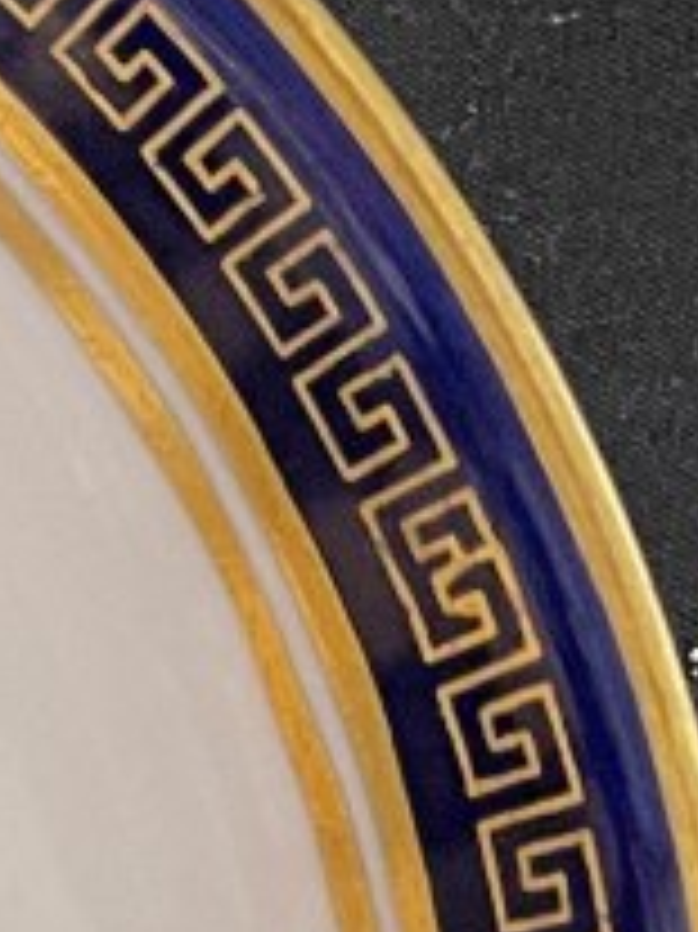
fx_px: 4495
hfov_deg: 7.9
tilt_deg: -82.4
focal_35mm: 167
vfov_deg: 11.6
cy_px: 1105
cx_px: -1229
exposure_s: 1/50
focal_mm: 5.1
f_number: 1.6
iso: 200
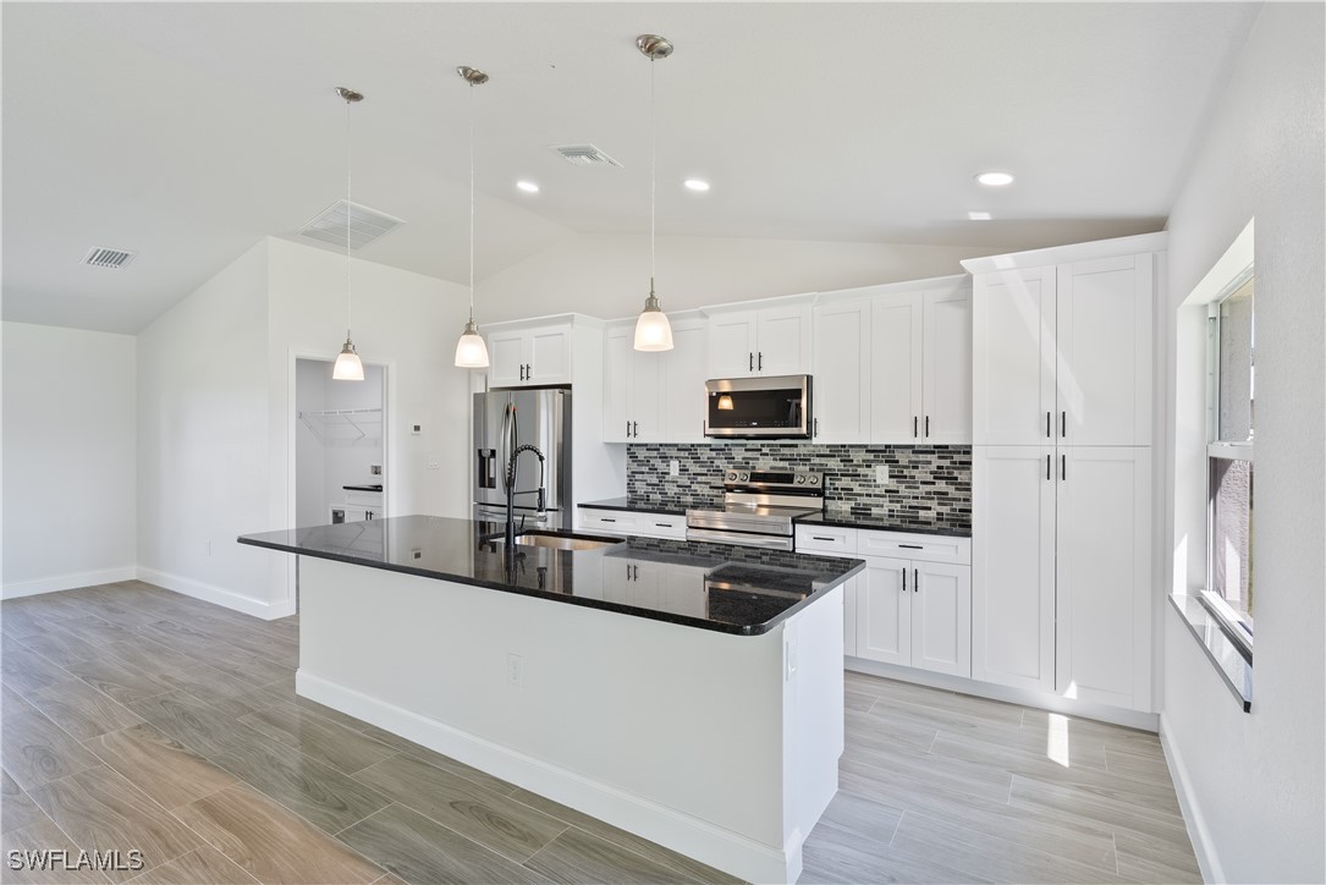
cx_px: 663
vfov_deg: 70.5
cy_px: 442
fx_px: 626
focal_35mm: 17
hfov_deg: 93.3
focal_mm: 17
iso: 200
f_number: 9
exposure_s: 1/3
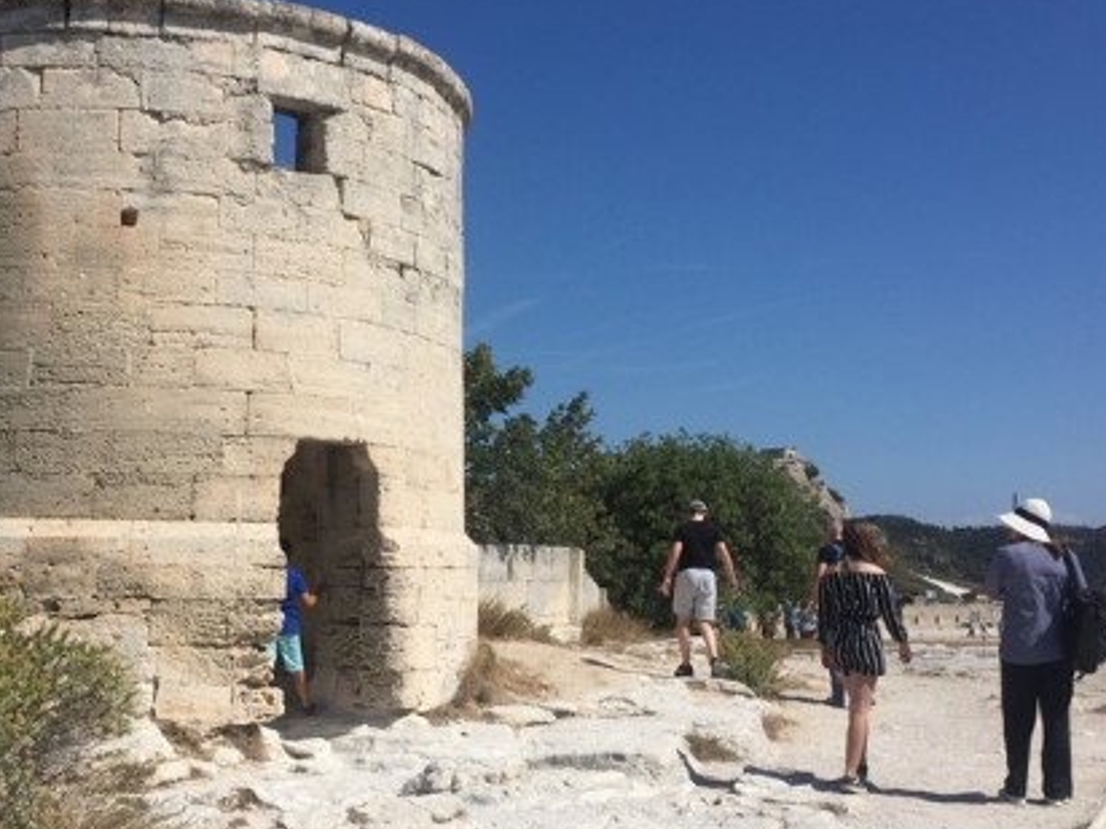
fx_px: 1438
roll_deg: -2.2
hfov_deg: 41.8
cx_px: 411
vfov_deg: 32.2
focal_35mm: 45
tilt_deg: +6.6
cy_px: 413
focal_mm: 4.15
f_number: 2.2
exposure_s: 1/4950
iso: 32
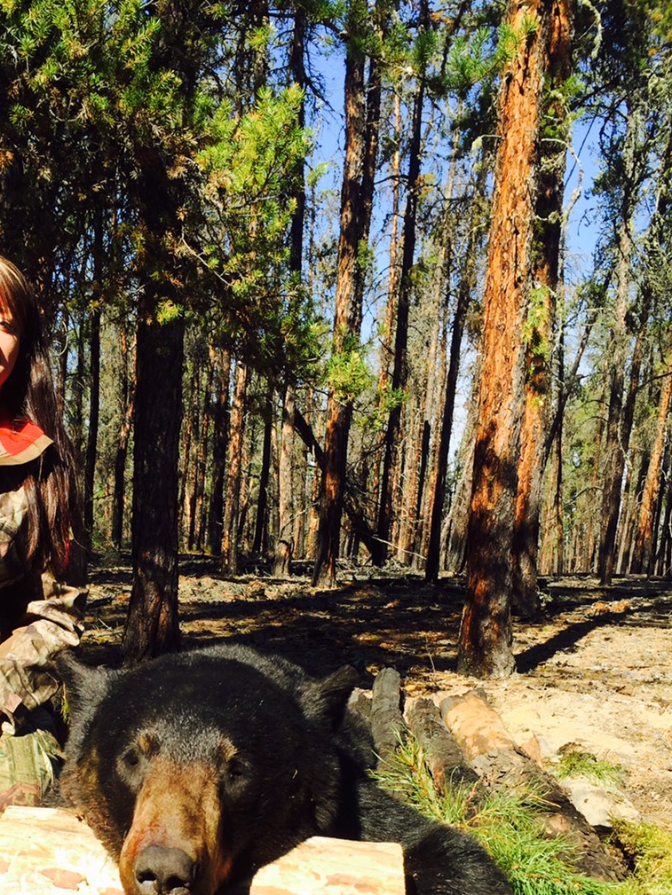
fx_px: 1190
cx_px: 160
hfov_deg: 30.9
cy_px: 692
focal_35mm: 46
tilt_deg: -4.1
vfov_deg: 39.9
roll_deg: -2.8
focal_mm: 4.15
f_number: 2.2
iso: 32
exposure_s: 1/964
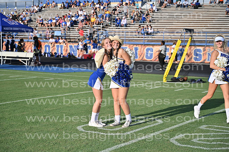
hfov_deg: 28.9
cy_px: 76
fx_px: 445
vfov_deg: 19.4
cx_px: 114
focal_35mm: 70
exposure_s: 1/8000
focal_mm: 70
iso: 500
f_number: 4
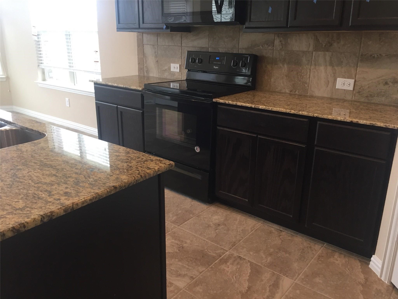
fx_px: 333
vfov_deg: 48.2
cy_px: 150
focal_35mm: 29
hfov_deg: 61.7
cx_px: 199
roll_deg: -1.7
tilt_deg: -16.9
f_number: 2.2
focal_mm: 4.15
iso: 50
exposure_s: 1/30
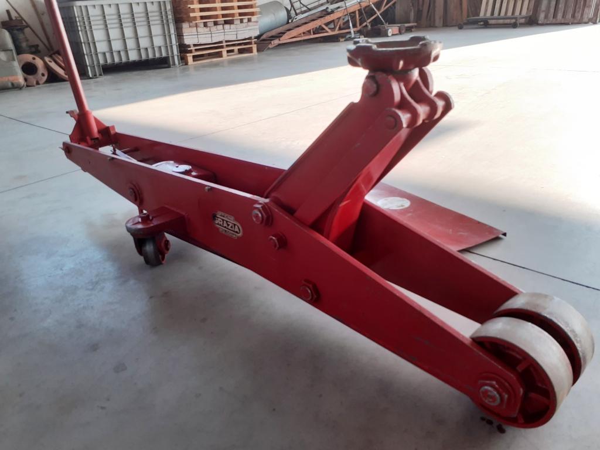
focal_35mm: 27
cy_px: 225
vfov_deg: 51.4
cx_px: 300
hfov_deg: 65.3
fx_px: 468
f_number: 1.9
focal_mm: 3.6
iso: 40
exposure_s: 1/50
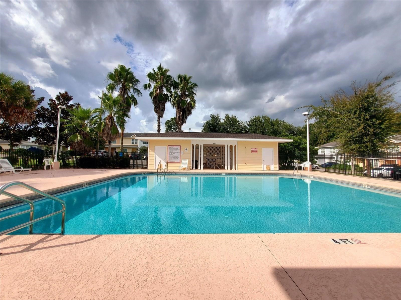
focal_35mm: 13
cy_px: 150
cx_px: 200
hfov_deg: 106.2
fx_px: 151
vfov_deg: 89.9
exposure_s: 1/1667
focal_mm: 1.8
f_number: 2.2
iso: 50
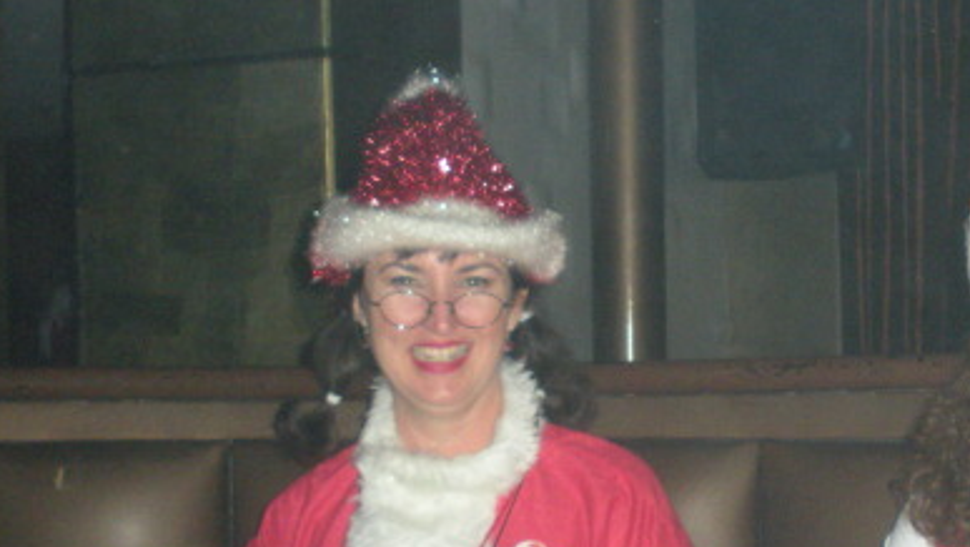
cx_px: 815
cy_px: 369
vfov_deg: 14.9
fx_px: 2084
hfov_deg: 25.6
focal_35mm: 81
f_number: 3.5
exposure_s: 1/60
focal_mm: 6.3
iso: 302
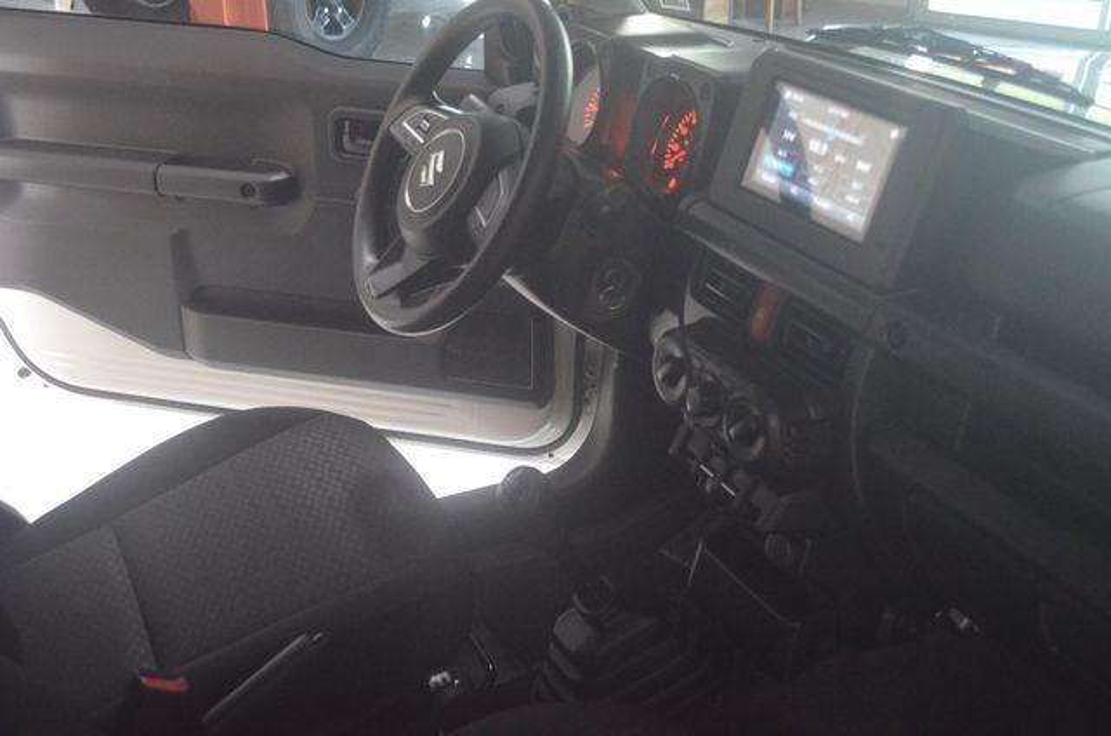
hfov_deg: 49.6
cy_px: 368
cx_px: 556
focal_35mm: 39
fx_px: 1201
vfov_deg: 34.1
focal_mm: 26
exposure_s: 1/30
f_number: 4.2
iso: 3200
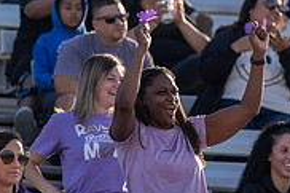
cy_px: 154
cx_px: 172
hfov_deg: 3.2
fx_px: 5135
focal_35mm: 638
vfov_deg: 2.2
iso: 125
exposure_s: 1/1000
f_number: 3.2
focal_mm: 200
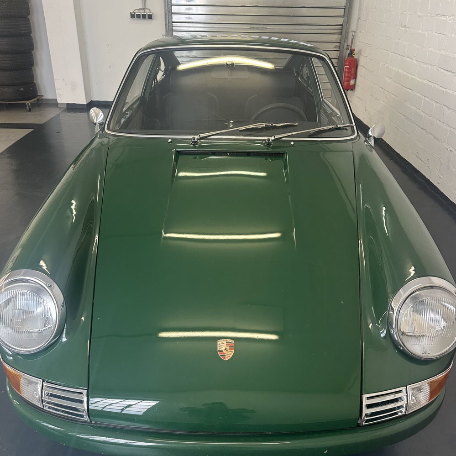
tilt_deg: -27.3
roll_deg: -0.7
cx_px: 227
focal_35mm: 29
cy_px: 240
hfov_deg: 55.6
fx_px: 432
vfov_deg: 55.6
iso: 160
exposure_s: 1/100
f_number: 1.78
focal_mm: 6.86
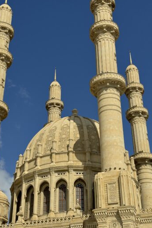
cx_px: 63
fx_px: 380
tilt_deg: +36.4
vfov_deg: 33.3
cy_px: 96
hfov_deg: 22.6
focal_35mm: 60
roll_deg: -0.7
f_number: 1.78
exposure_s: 1/7937
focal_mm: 6.76
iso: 64
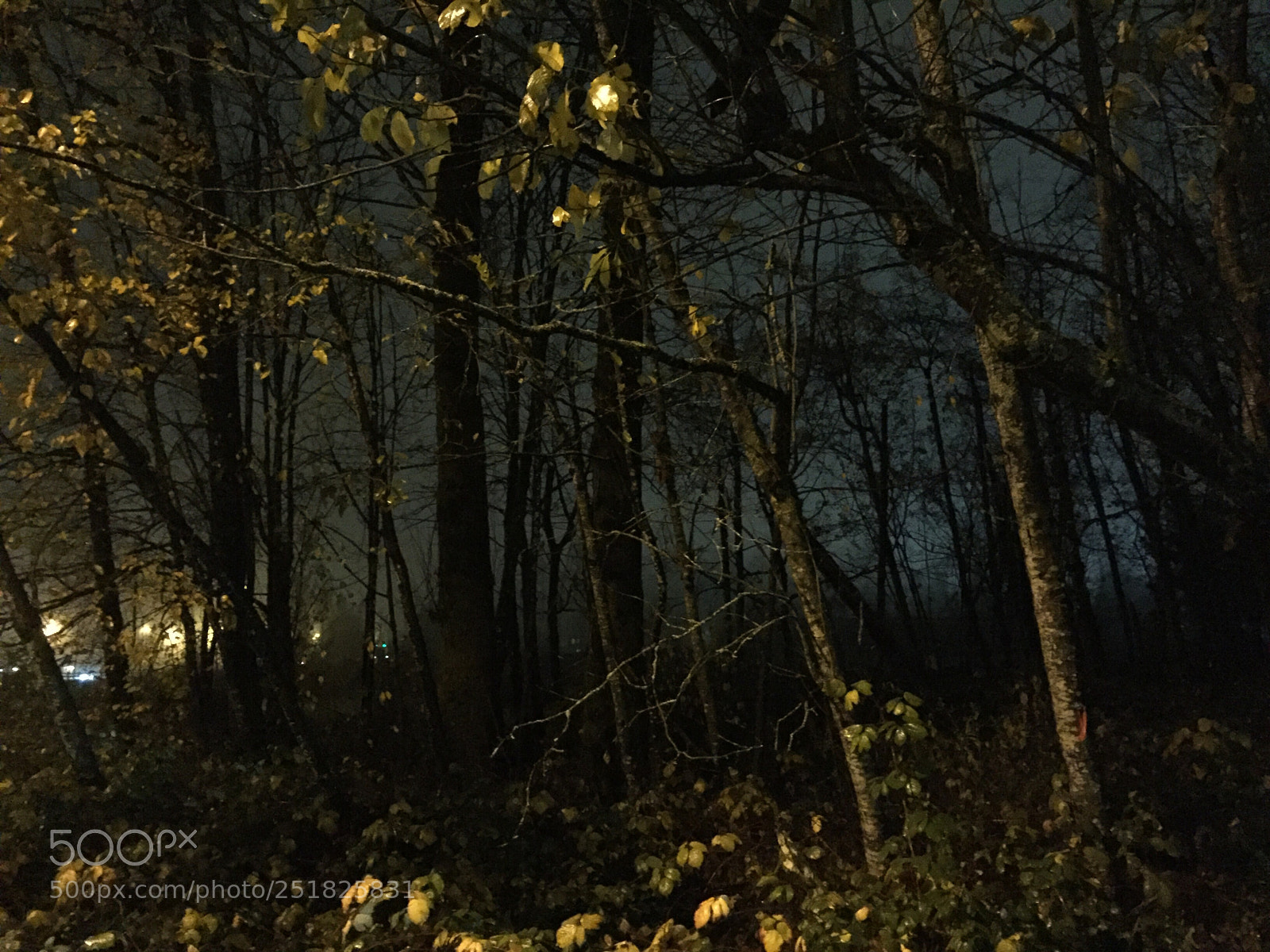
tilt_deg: +7.9
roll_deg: +0.4
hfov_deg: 61.7
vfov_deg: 48.2
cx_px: 635
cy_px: 476
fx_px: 1064
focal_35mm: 29
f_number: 2.2
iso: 2000
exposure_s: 1/15
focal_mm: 4.15
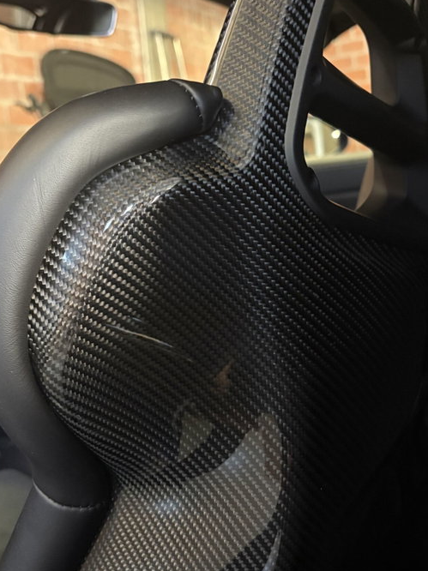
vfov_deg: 46.8
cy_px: 272
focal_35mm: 40
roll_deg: +4.4
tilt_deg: -7.4
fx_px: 660
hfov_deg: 35.9
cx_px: 210
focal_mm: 5.96
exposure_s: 1/30
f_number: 1.6
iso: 1000
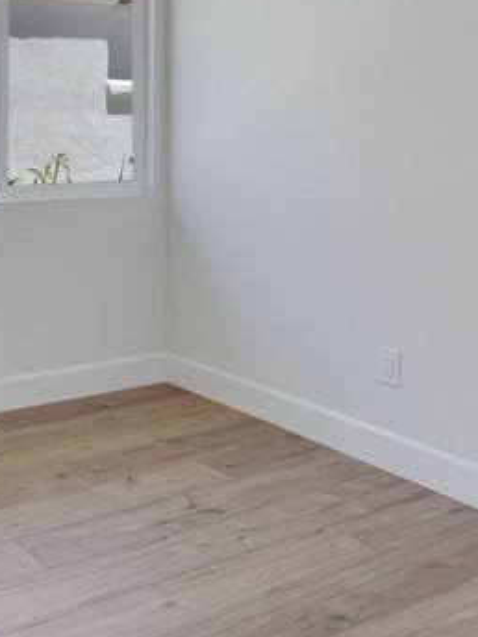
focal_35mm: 43
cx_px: 33
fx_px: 792
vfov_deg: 41.5
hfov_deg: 31.7
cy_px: 105
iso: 1250
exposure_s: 1/250
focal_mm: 10
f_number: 8
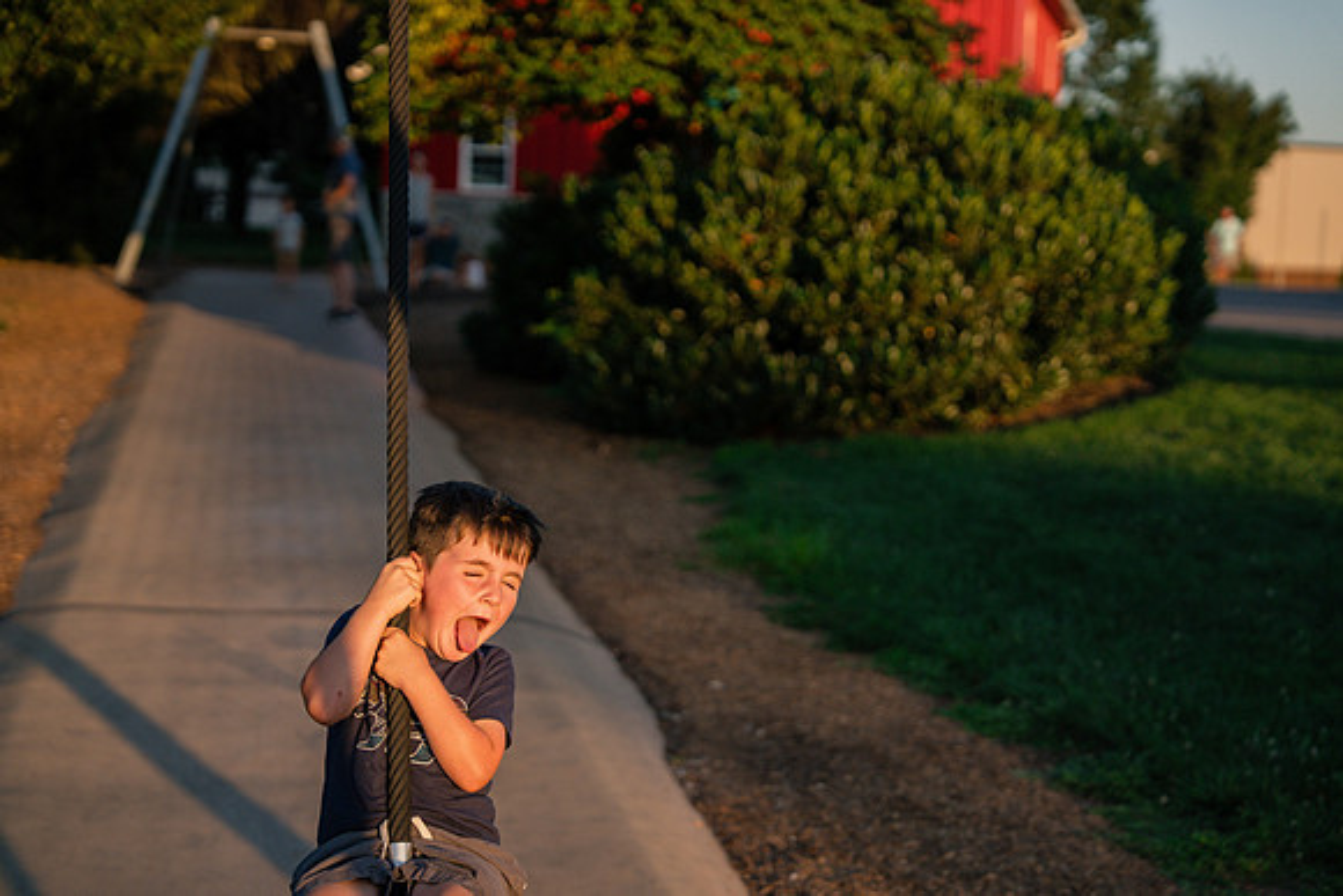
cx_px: 672
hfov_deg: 28.8
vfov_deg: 19.5
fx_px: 2612
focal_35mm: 70
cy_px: 448
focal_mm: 70
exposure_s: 1/3200
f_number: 2.8
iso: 320
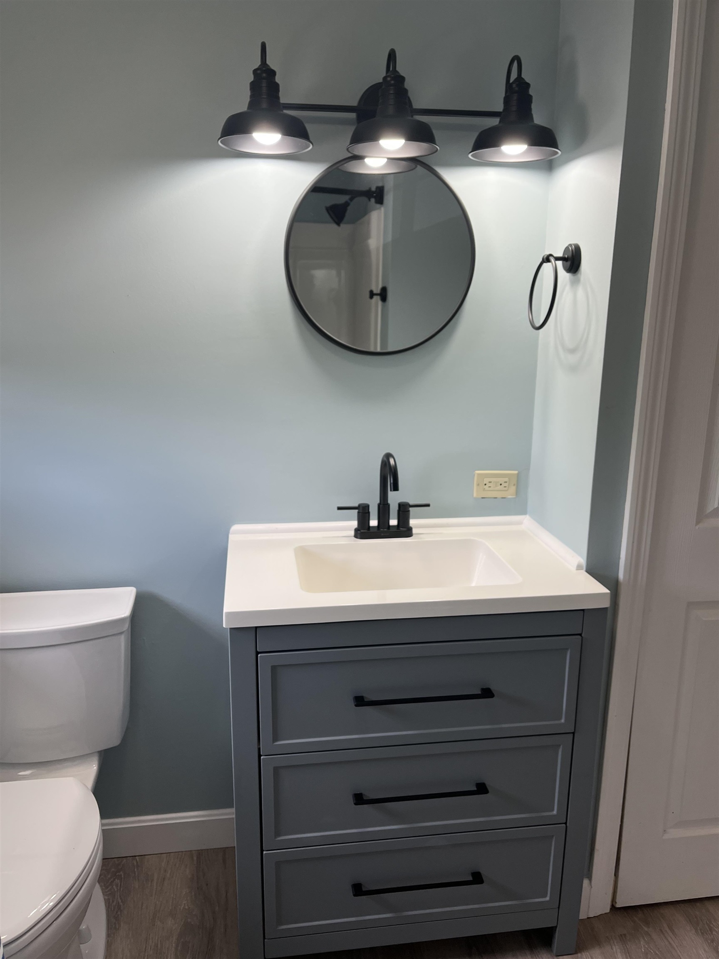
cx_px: 360
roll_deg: -0.2
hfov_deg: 53.1
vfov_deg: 67.3
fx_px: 720
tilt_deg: -13.9
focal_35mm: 26
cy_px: 480
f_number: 1.6
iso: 64
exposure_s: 1/120
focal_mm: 5.1
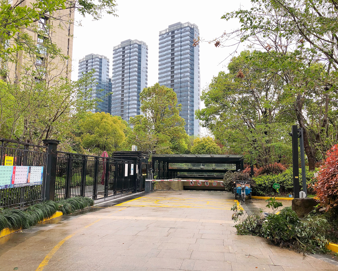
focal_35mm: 30
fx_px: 300
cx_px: 156
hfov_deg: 58.7
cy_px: 136
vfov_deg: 48.5
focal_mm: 3.99
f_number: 1.8
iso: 20
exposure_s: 1/197
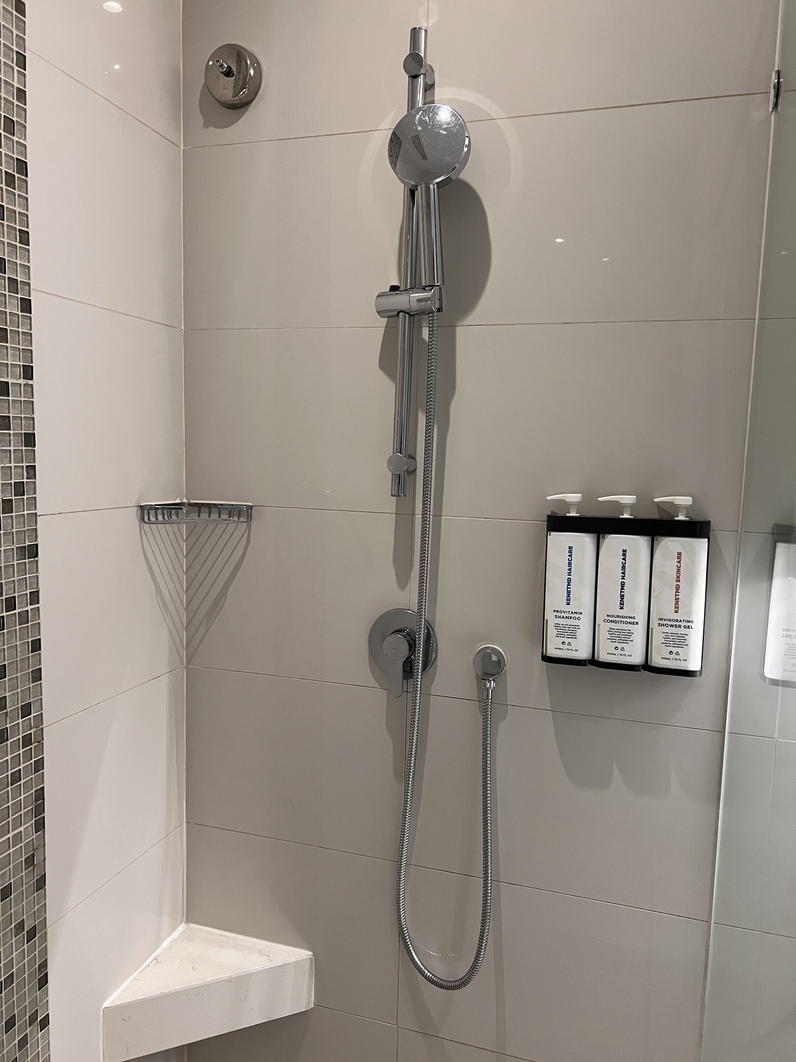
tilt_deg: -6.0
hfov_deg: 53.1
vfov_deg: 67.3
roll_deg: -1.3
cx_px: 398
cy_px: 531
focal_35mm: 26
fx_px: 797
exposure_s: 1/60
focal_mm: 5.7
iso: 400
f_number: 1.5
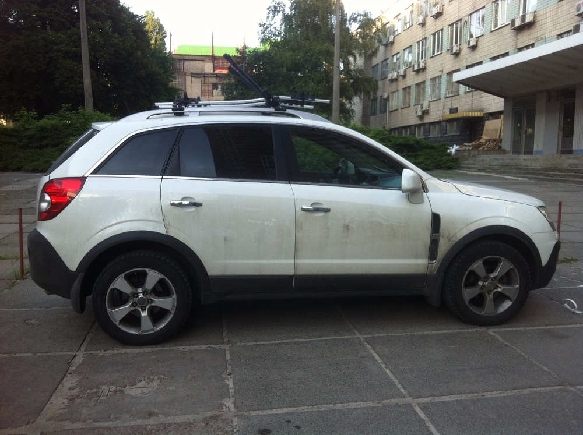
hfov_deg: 52.7
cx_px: 292
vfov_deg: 40.6
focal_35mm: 35
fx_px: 589
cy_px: 218
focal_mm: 3.85
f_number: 2.8
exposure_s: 1/146
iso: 80
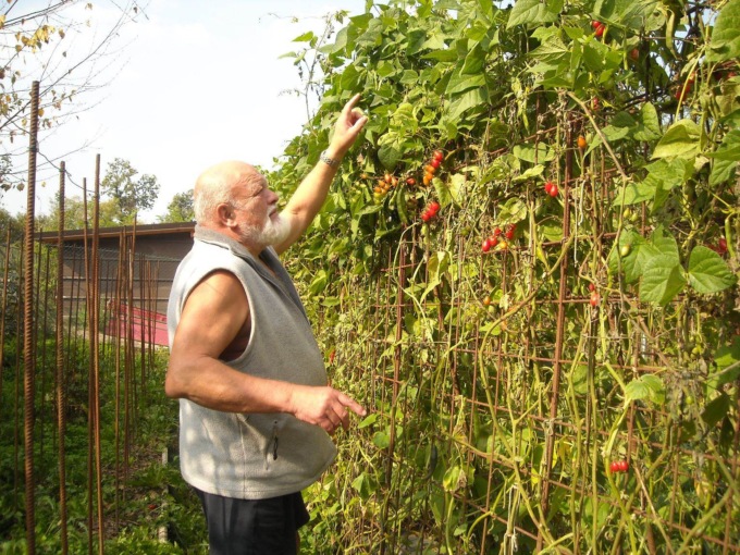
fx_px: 748
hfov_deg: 52.6
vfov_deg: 40.7
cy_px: 278
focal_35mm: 35
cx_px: 370
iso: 64
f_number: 2.8
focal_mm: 5.7
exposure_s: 1/337
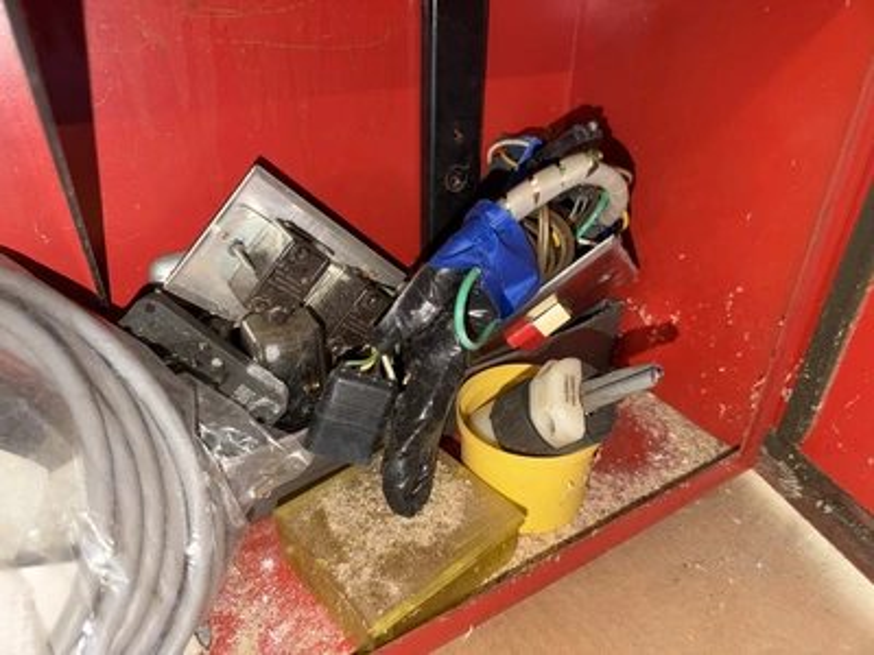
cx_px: 437
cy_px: 328
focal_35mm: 24
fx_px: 606
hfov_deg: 71.6
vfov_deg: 56.8
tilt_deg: -31.9
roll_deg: -0.5
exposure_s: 1/7
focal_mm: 6.76
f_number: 1.78
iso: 80
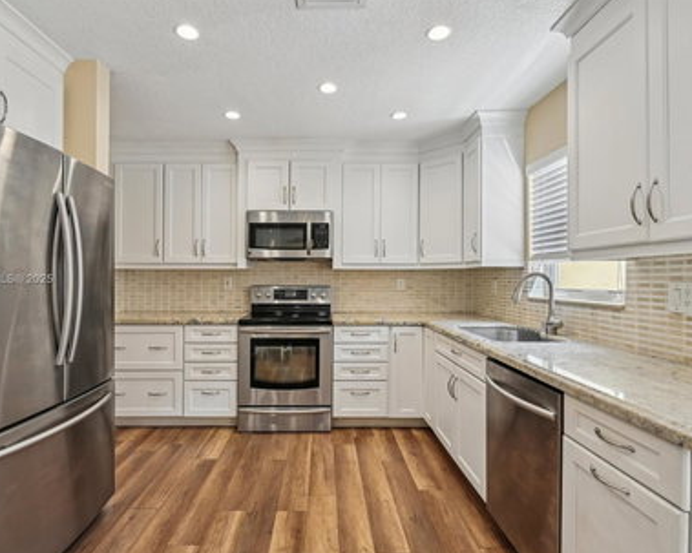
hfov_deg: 83.1
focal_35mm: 19
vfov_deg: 70.8
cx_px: 316
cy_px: 280
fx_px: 389
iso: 320
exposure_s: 1/15
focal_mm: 16
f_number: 8
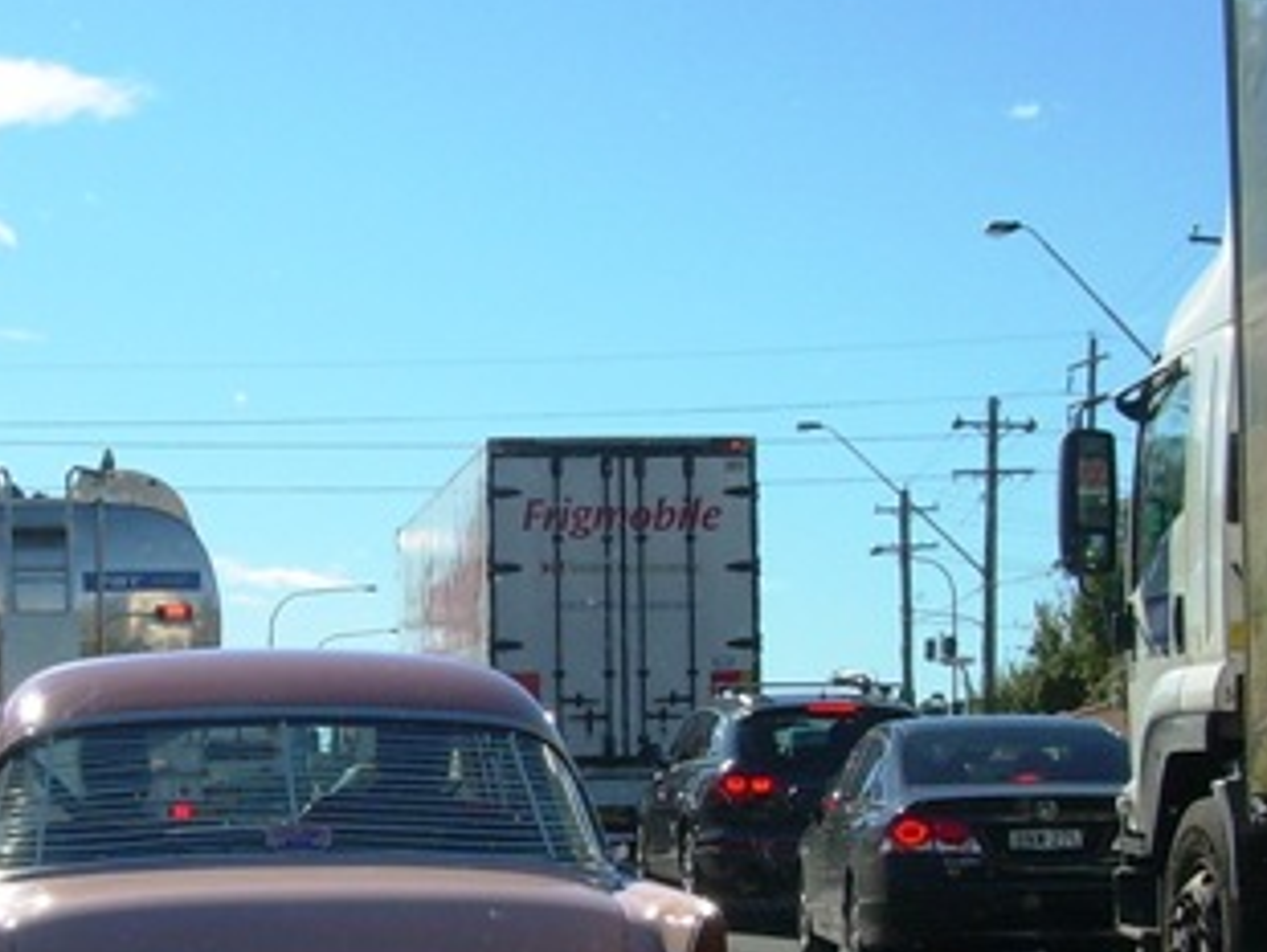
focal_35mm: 89
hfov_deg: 21.9
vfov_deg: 16.6
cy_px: 566
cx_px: 362
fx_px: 3260
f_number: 4.6
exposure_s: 1/458
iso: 50
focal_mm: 6.3
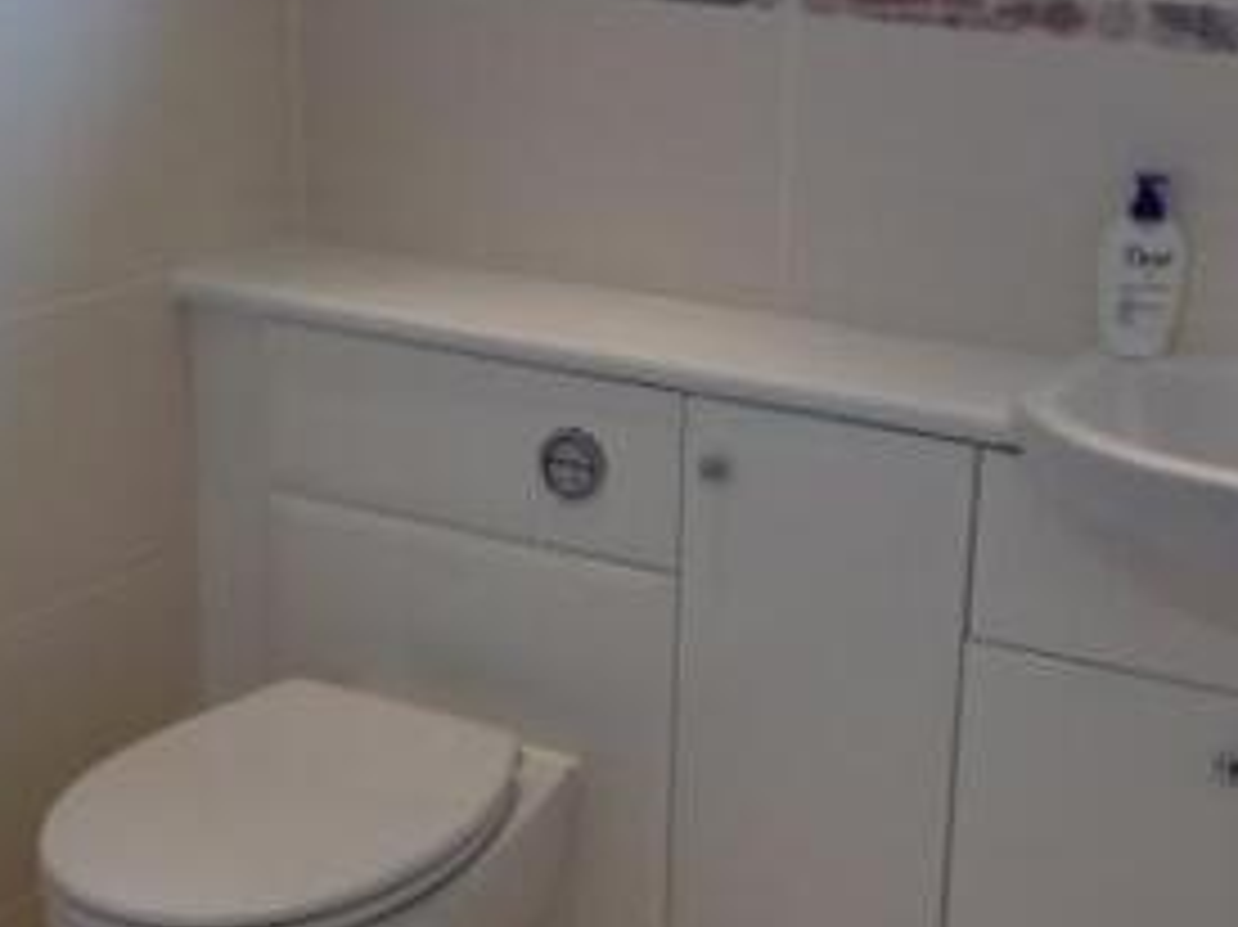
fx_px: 2502
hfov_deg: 27.7
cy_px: 547
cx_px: 754
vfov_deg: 21.0
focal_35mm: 70
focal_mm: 4.12
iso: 64
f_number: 2.4
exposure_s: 1/120
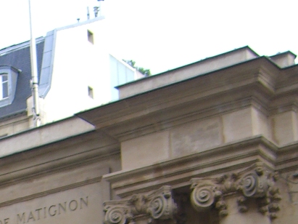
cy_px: 432
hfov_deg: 12.8
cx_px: -122
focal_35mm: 148
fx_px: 1274
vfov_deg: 9.4
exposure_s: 1/200
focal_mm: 7.9
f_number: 2.8
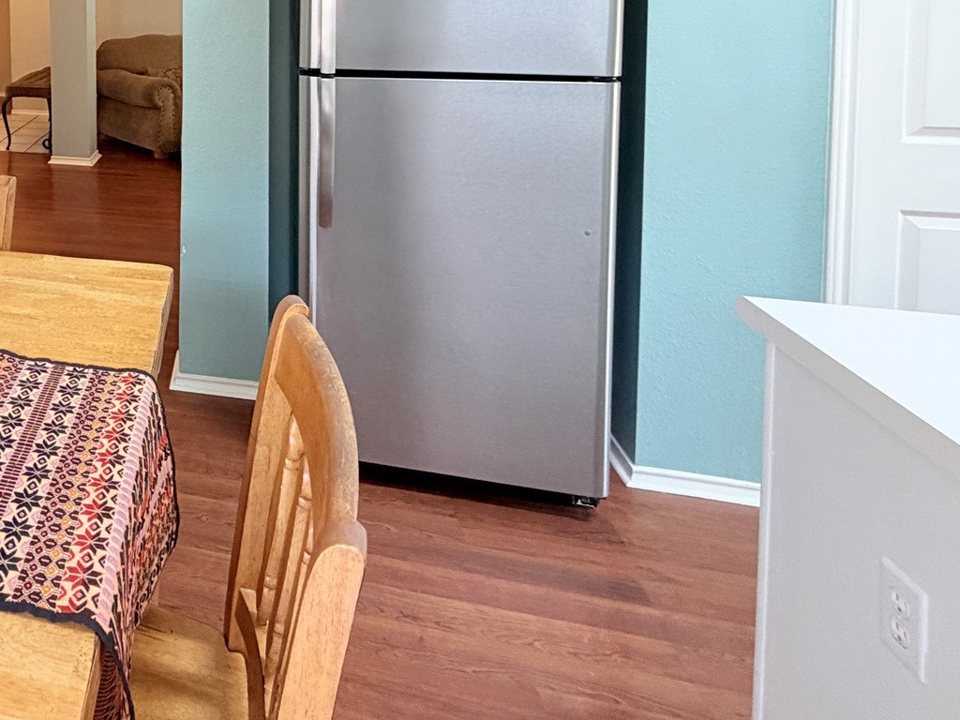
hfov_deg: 52.1
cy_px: 11
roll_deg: +1.2
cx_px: 25
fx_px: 777
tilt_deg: -3.7
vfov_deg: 43.2
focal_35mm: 28
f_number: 2.2
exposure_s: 1/60
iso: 200
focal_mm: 2.22
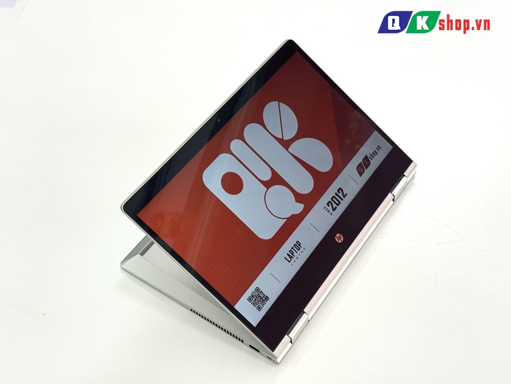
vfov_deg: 30.3
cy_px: 192
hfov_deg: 39.7
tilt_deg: -51.1
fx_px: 709
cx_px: 256
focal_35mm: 48
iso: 50
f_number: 1.78
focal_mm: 6.76
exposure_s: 1/121
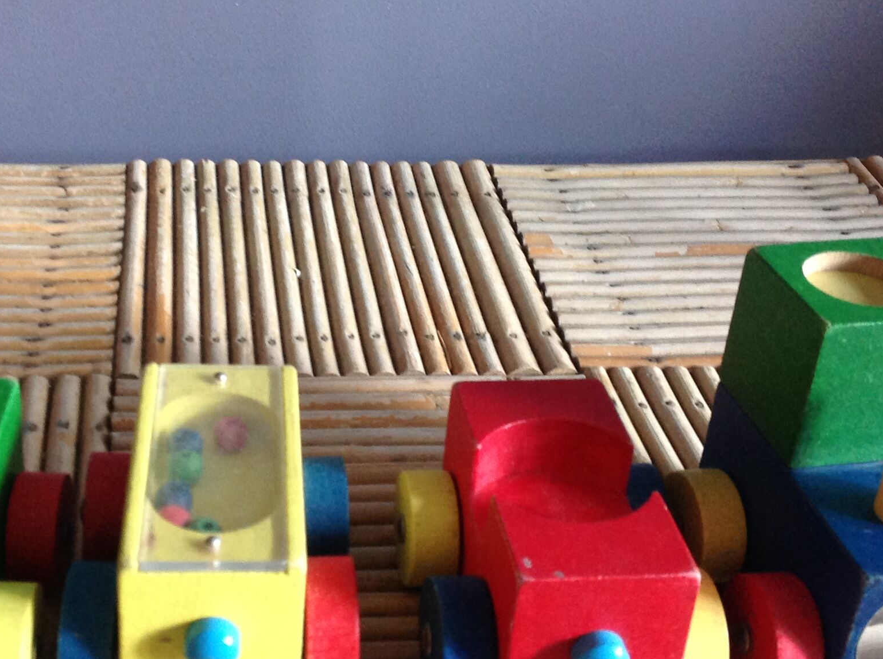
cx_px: 353
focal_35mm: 59
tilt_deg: -30.3
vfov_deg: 24.7
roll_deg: -4.1
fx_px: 1502
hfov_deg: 32.7
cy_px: 343
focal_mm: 4.28
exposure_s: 1/15
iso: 160
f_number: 2.4
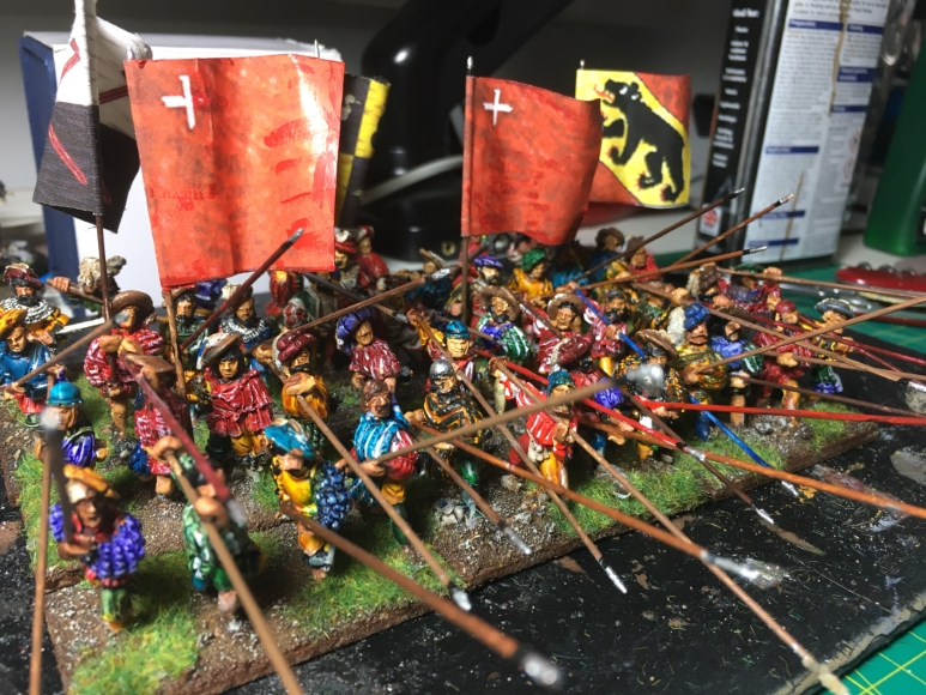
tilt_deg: -20.7
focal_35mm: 29
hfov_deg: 61.7
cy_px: 348
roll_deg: -3.6
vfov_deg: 48.2
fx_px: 776
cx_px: 463
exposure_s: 1/33
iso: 64
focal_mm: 4.15
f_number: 2.2
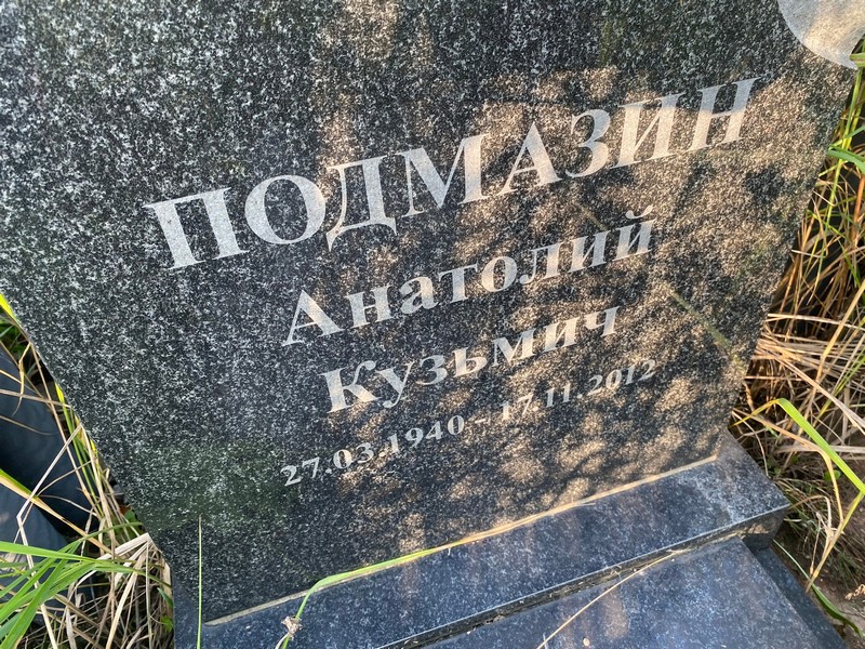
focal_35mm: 26
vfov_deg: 53.1
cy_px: 324
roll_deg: +3.1
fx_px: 650
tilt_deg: -43.7
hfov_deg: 67.3
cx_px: 432
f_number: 1.8
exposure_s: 1/122
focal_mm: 4.25
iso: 80
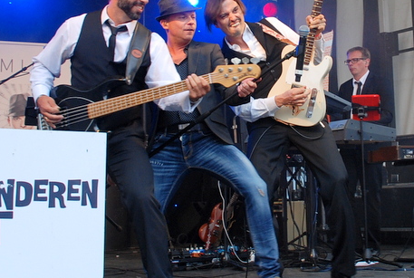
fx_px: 599
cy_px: 148
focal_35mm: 52
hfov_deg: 38.0
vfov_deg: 26.1
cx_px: 175
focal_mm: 22
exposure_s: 1/80
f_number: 5
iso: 320
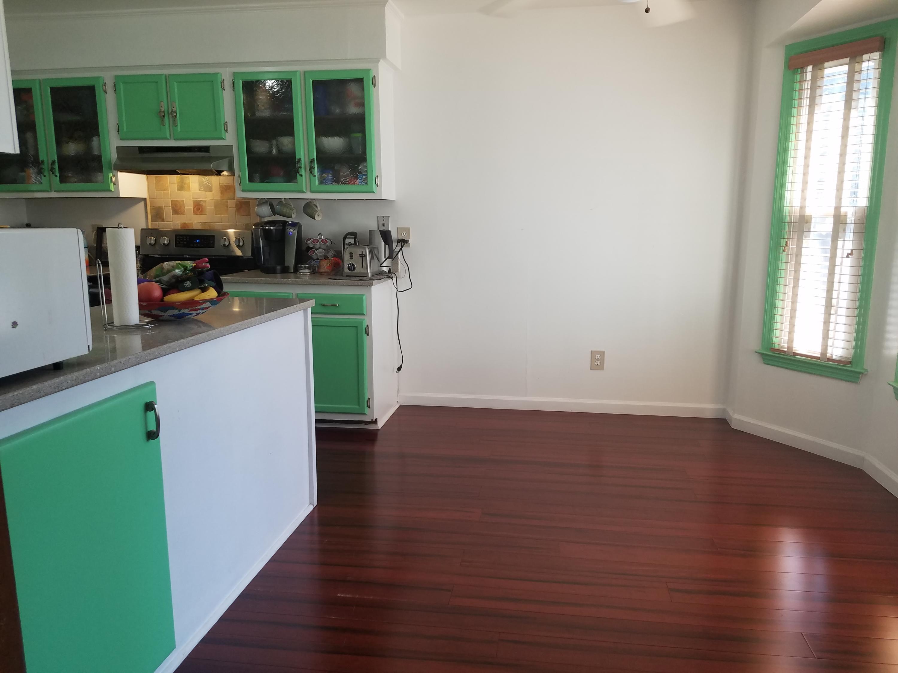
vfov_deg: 53.1
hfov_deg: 67.3
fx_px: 674
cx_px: 449
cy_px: 336
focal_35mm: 26
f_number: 1.7
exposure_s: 1/60
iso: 64
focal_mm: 4.2
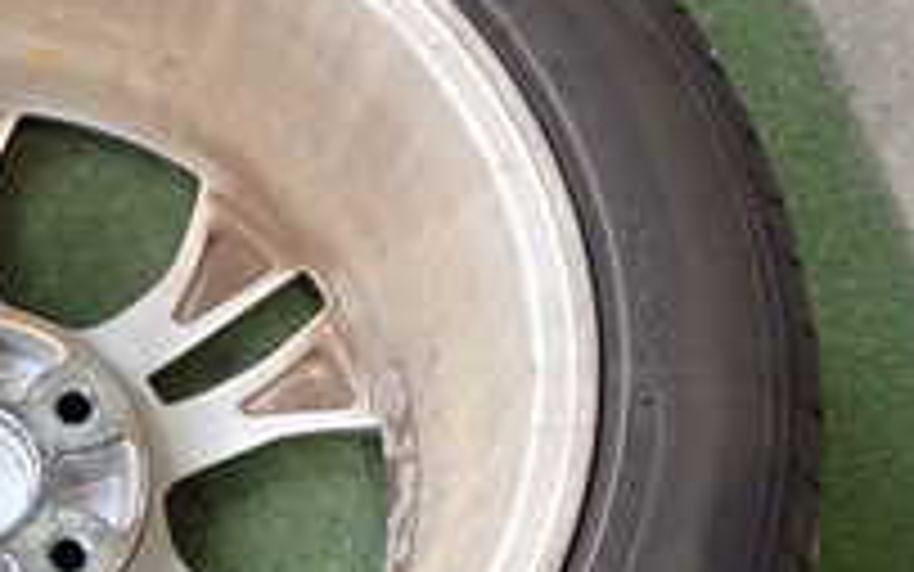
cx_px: -63
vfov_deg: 13.8
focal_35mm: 94
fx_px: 2342
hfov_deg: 21.1
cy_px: 486
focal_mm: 5.4
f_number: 2.3
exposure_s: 1/50
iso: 200
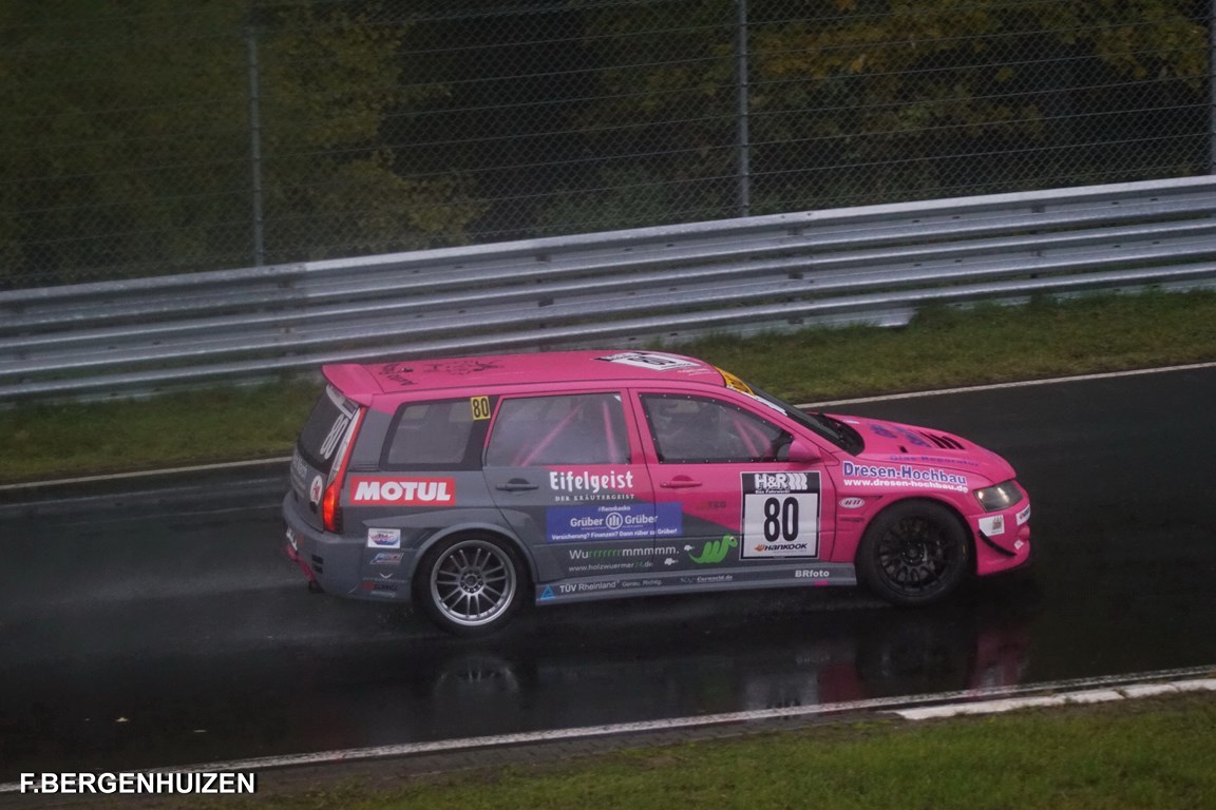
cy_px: 405
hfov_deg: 16.1
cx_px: 608
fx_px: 4306
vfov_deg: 10.8
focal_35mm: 128
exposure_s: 1/1000
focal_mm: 85
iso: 3200
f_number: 4.5
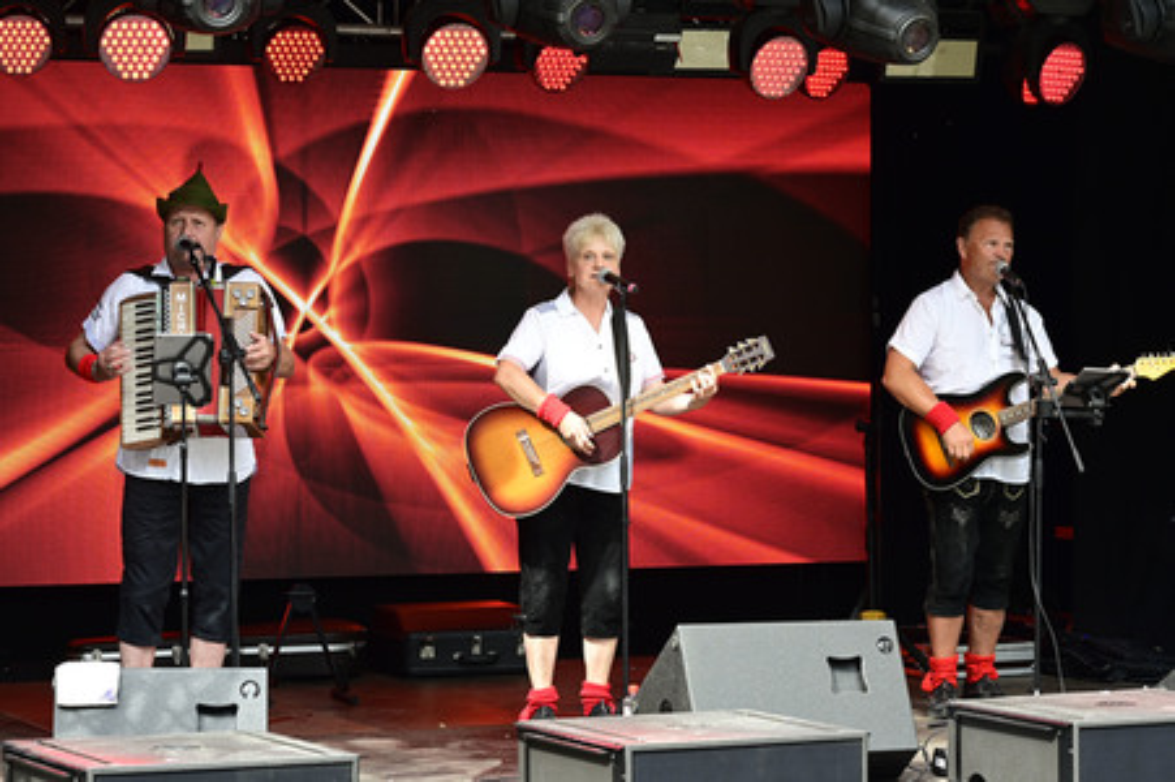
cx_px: 588
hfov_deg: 18.3
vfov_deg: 12.2
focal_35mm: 112
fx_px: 3653
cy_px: 391
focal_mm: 112
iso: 1250
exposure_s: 1/200
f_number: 8
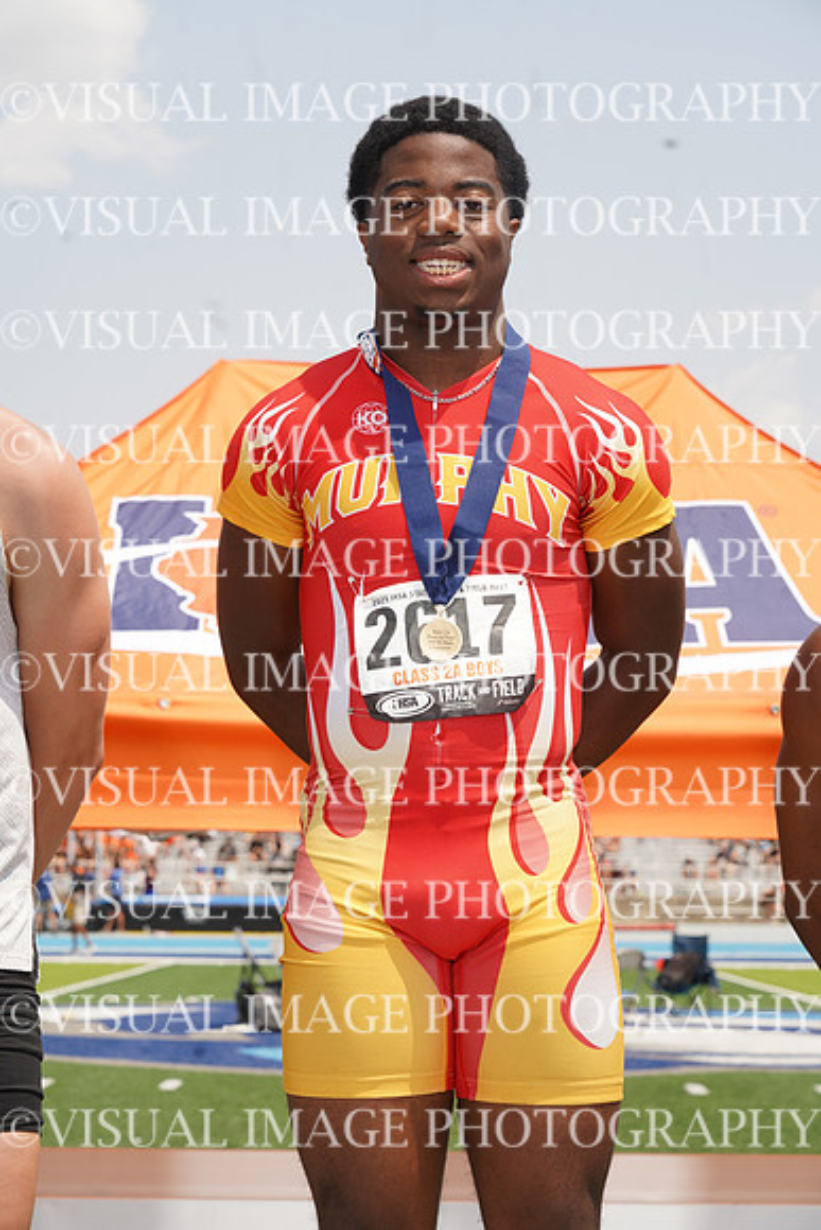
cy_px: 615
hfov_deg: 17.5
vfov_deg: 26.0
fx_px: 2666
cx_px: 410
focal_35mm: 78
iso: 100
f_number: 9
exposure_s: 1/200
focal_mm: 78
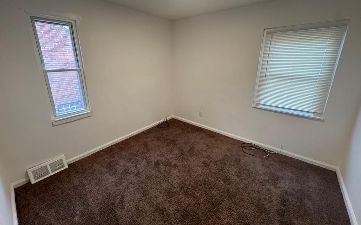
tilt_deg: -14.7
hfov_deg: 101.5
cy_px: 99
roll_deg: -1.0
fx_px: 148
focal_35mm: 15
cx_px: 181
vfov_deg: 74.5
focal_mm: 2.22
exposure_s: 1/120
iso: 250
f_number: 2.2
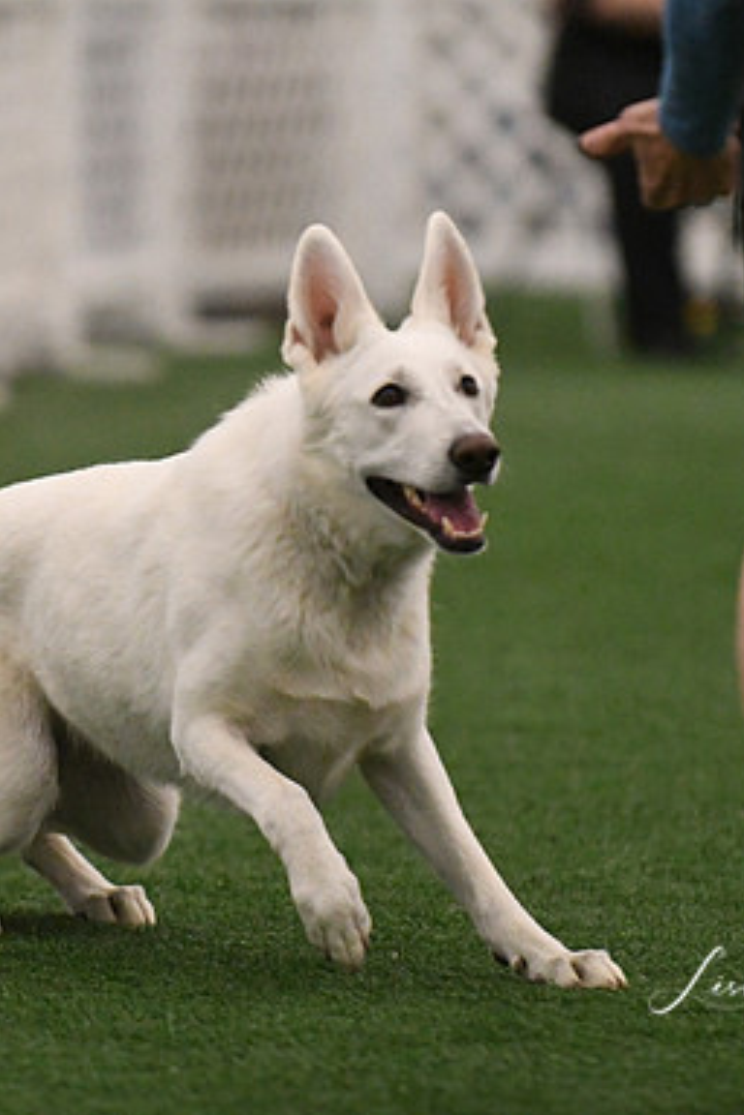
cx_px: 212
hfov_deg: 3.0
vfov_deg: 4.6
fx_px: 14042
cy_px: 559
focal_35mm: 453
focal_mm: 200
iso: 10000
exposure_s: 1/640
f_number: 3.2
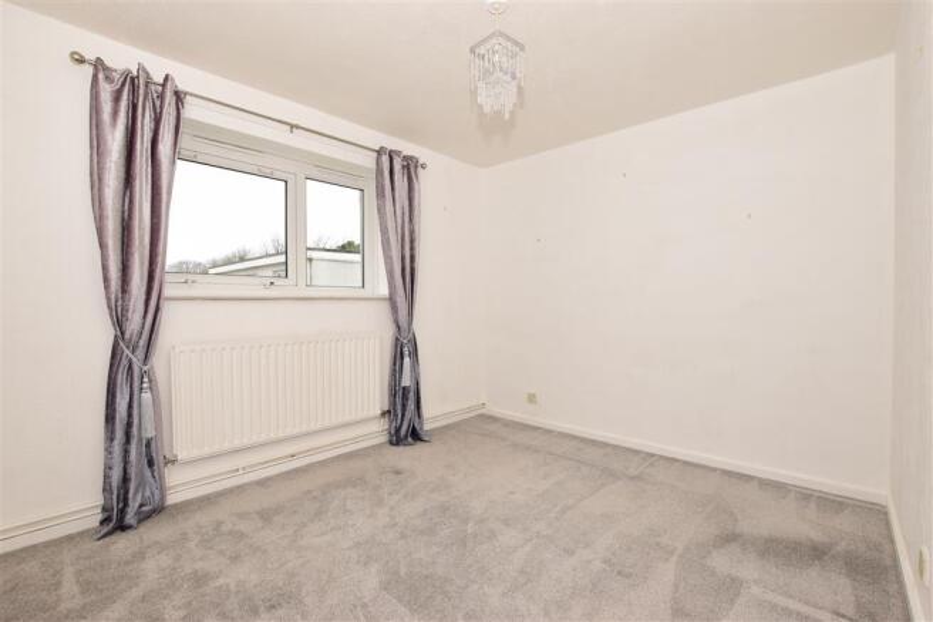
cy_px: 311
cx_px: 466
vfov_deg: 77.3
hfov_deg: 100.4
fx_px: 389
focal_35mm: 15
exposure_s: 1/50
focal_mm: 10
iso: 400
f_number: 8
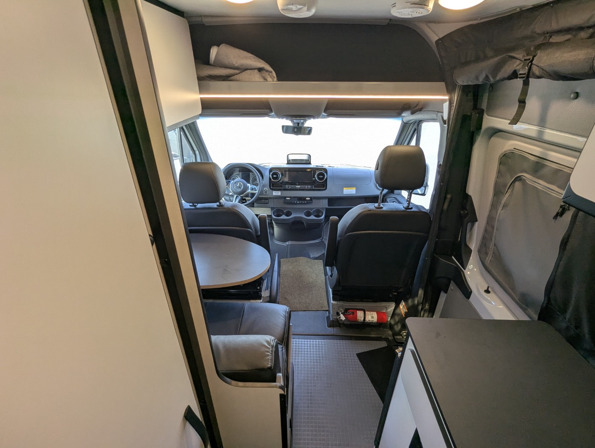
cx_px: 298
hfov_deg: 94.4
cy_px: 224
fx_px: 275
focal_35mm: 16
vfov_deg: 78.2
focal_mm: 2.35
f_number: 2.2
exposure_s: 1/85.7
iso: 48
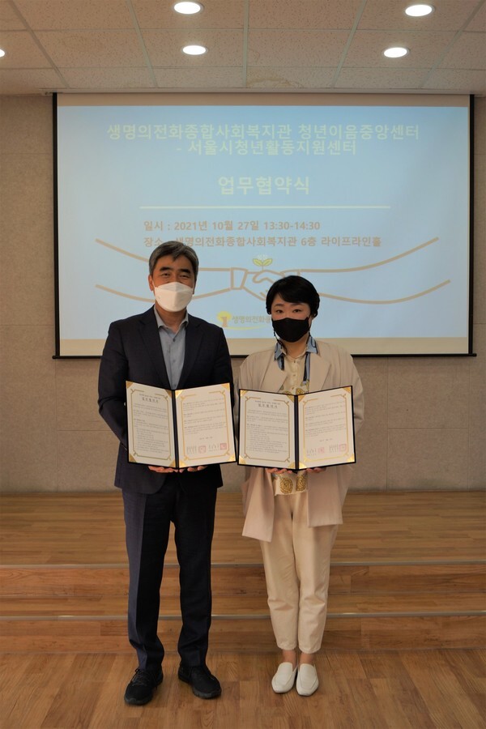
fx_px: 729
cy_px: 364
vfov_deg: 53.1
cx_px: 243
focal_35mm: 36
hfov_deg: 36.9
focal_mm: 24
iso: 100
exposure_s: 1/60
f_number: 4.5
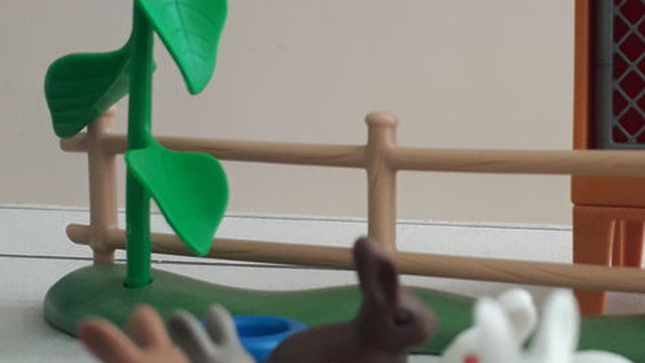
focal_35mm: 61
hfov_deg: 33.9
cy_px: 196
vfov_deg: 19.7
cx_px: 458
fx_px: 1043
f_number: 1.9
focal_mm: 3.6
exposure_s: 1/50
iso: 125
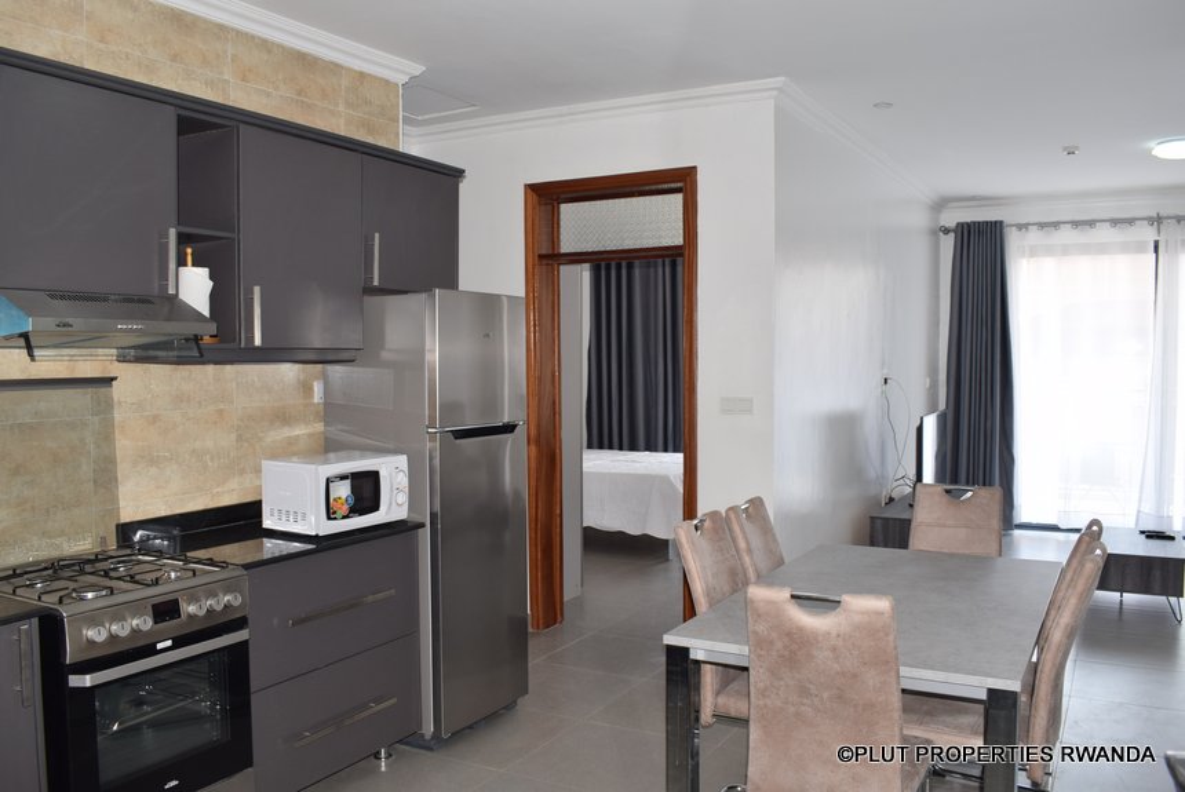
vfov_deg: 43.7
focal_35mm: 30
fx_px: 988
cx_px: 592
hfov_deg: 61.9
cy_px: 396
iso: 320
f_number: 8
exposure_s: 1/60
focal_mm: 20
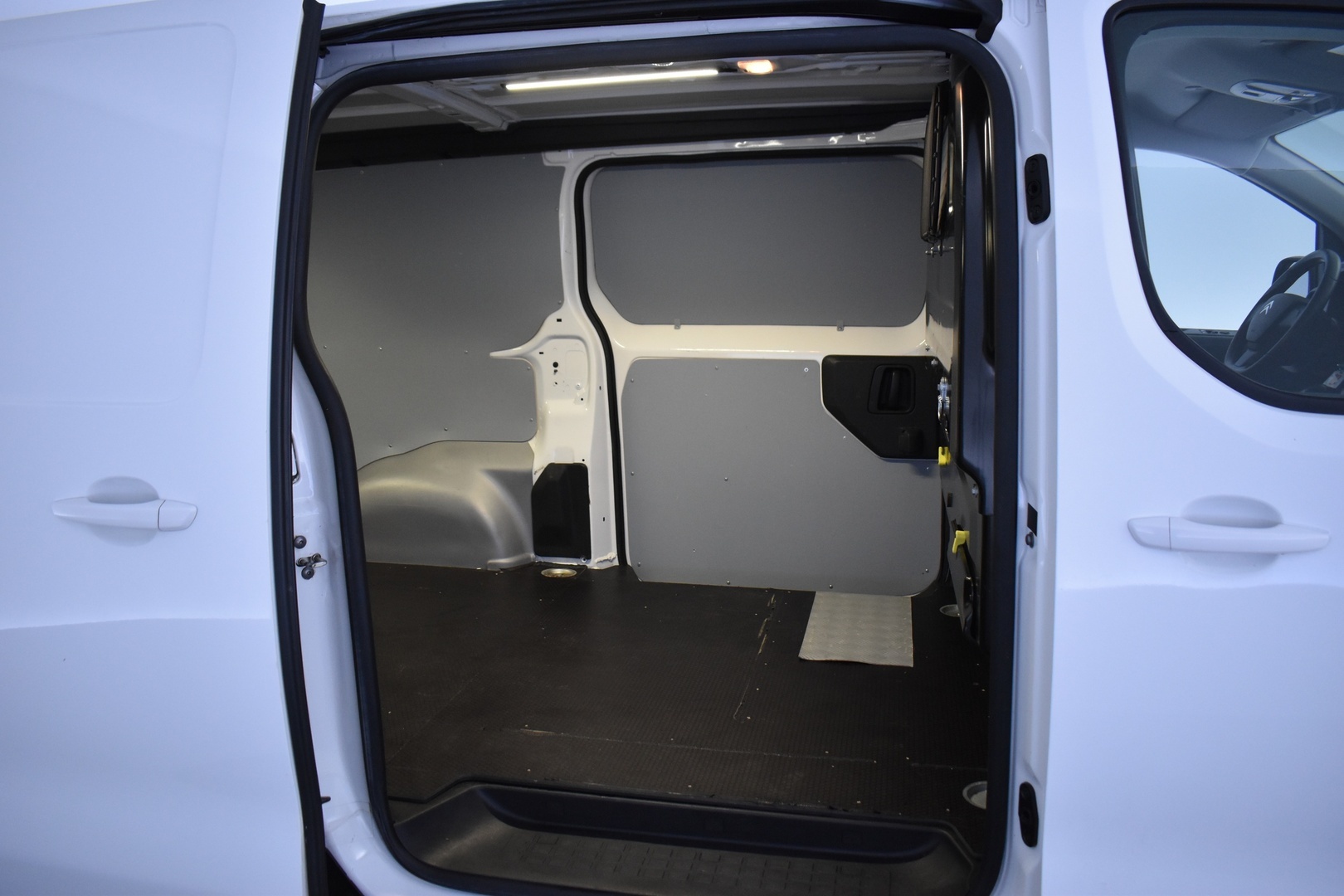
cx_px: 672
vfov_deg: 47.9
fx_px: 1008
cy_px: 448
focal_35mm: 27
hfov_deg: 67.4
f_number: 3.5
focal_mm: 18
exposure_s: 1/60
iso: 1600
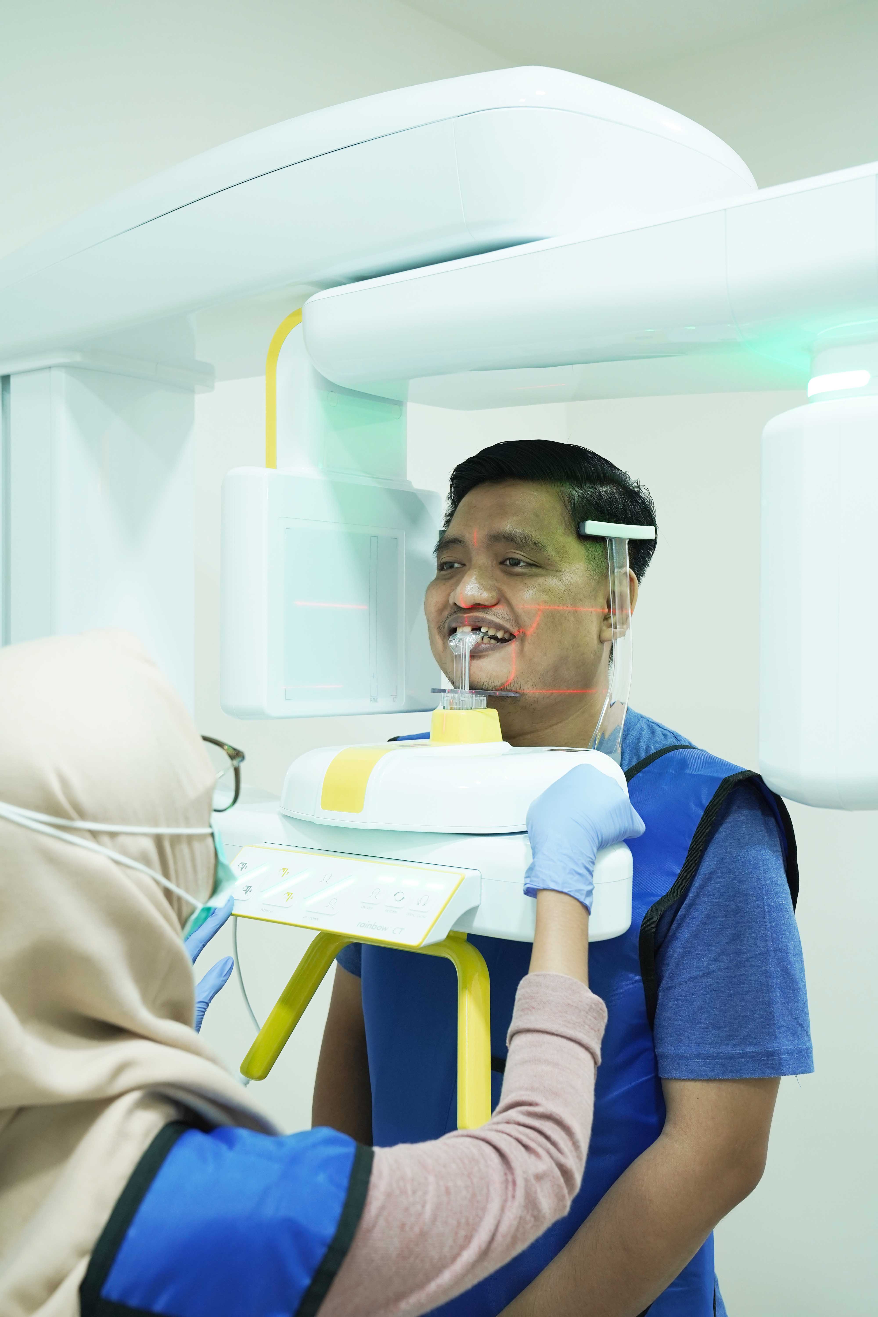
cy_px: 658
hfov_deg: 35.1
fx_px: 1390
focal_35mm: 38
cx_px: 439
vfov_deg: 50.7
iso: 1000
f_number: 5
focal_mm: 38
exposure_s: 1/50
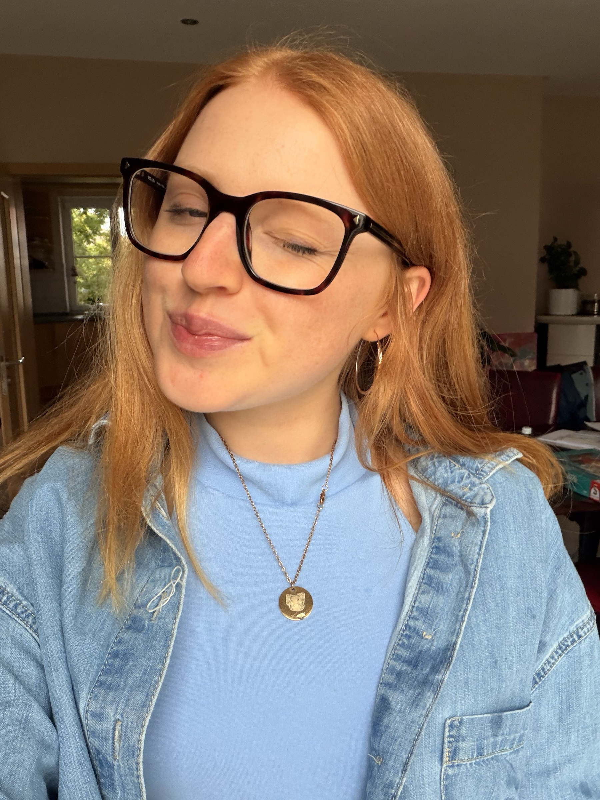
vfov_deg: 60.0
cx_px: 300
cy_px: 400
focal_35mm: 30
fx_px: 693
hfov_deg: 46.8
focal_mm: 2.71
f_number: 1.9
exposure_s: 1/79
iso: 80
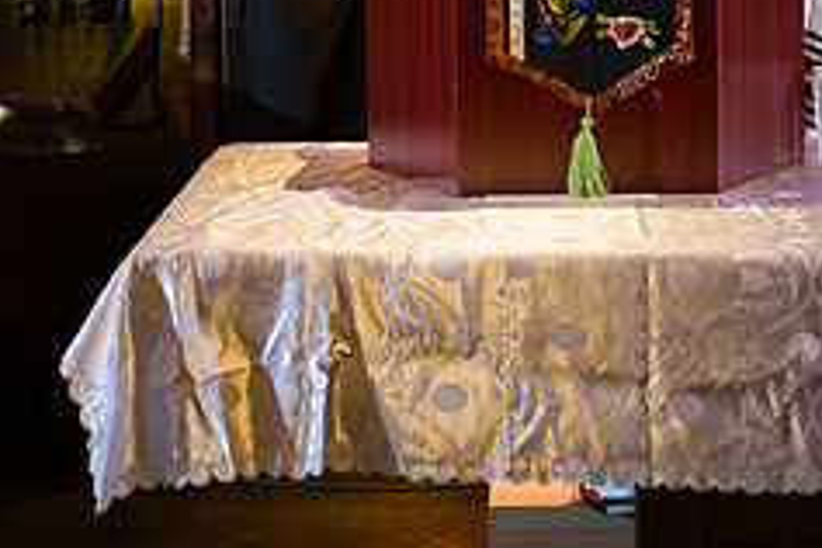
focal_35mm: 131
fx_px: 2991
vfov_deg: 10.3
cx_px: 671
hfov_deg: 15.5
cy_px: -52
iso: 1250
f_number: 3.2
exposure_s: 1/200
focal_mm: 52
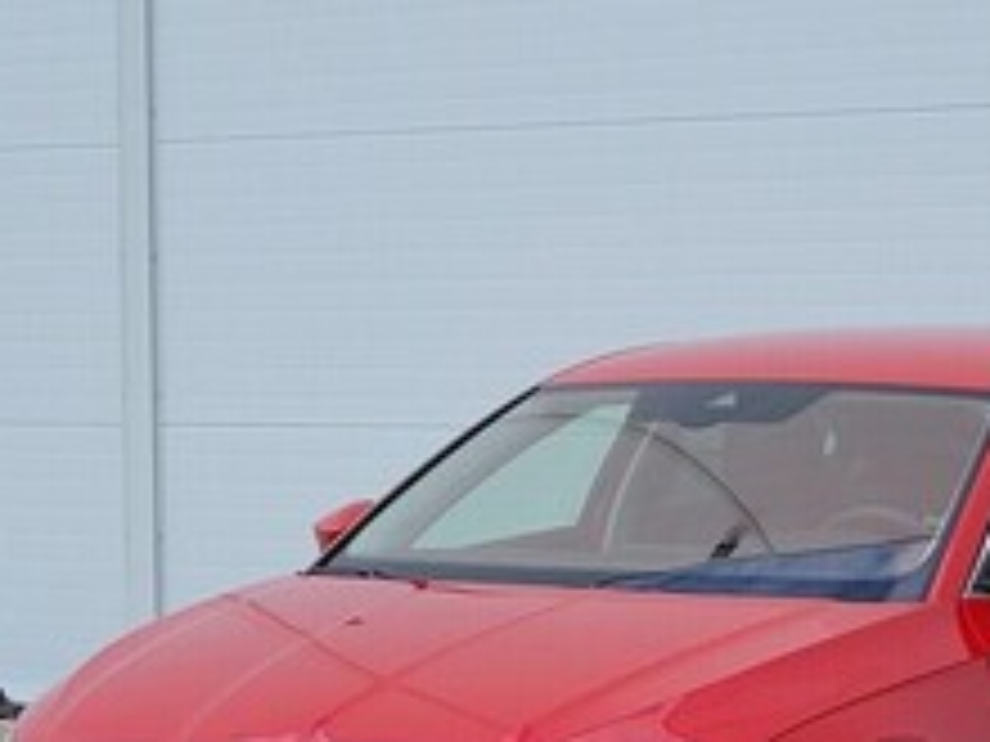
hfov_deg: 29.5
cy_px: 699
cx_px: 711
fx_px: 1859
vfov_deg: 21.9
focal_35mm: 65
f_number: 1.8
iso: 40
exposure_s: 1/1272
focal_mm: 5.4
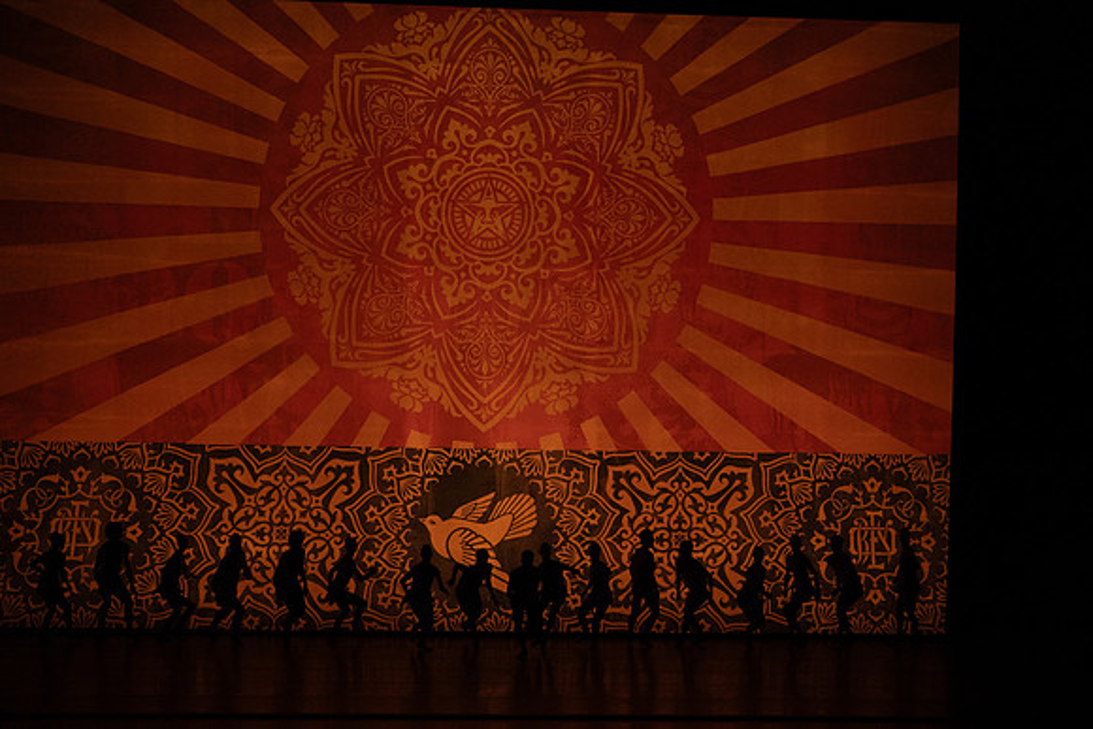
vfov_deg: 13.7
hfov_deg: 20.4
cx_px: 546
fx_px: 3037
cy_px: 364
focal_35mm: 100
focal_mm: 100
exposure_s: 1/400
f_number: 6.3
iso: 6400
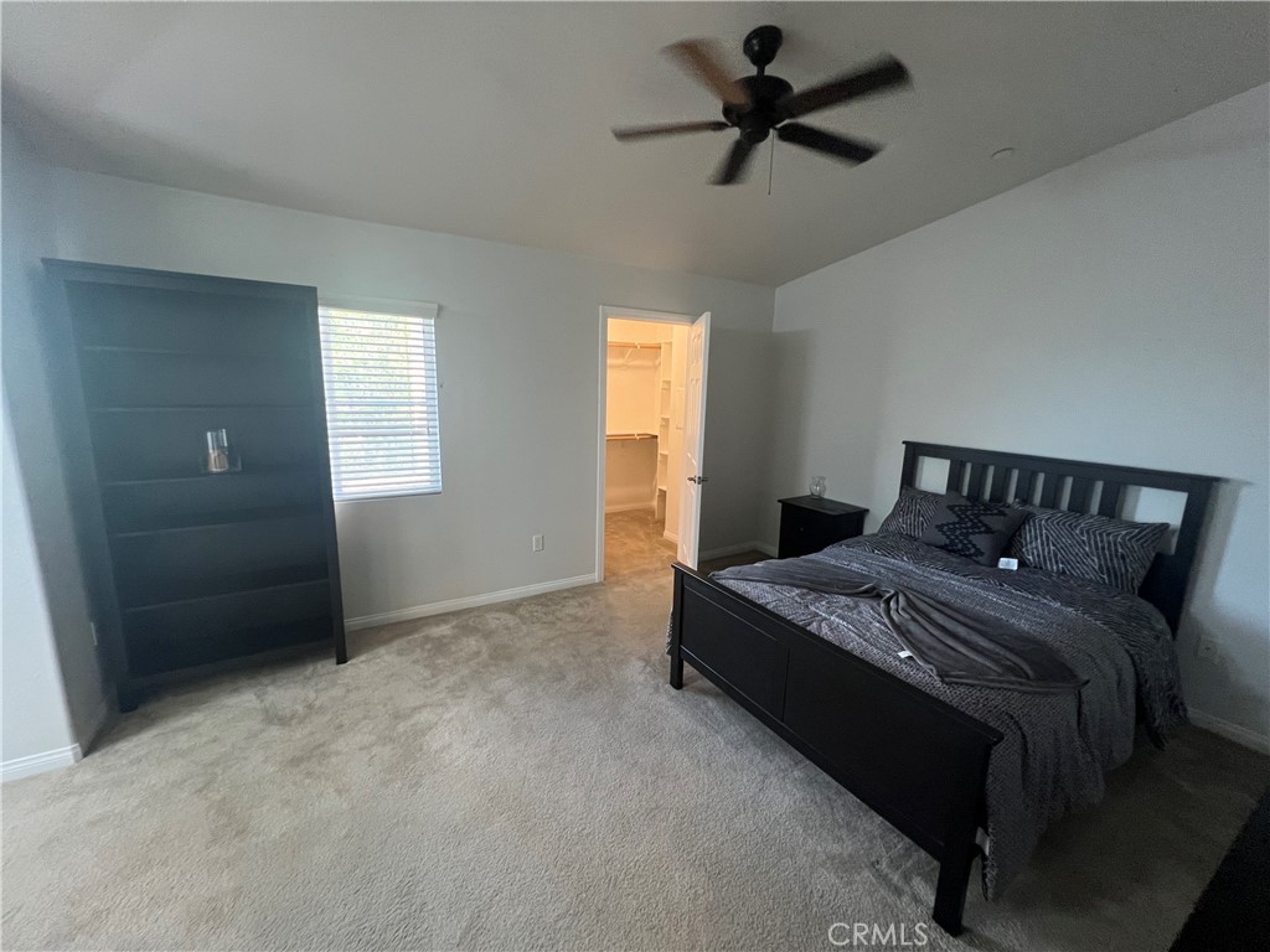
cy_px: 476
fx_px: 477
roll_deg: -1.7
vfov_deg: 89.9
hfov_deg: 106.2
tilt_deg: -10.2
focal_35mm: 13
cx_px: 635
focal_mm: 1.57
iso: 320
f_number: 1.8
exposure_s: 1/60
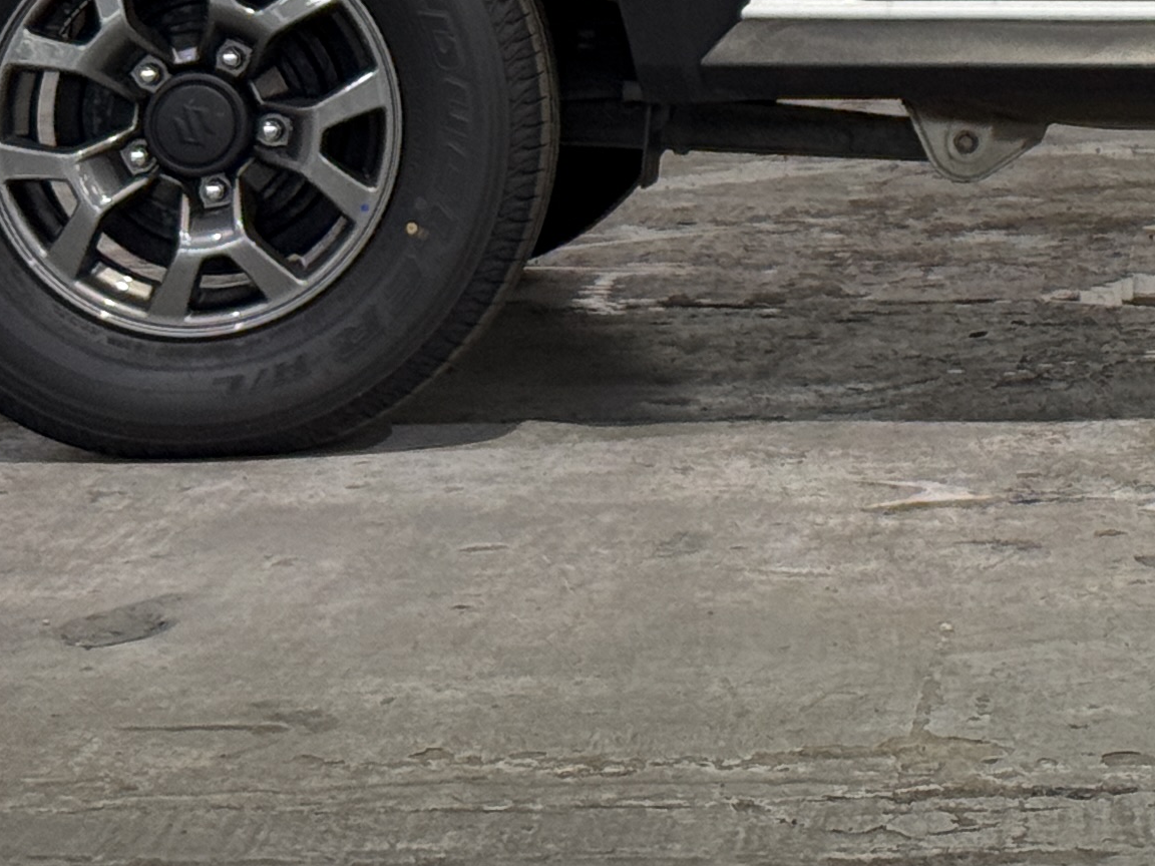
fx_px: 5606
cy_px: -384
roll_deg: +0.3
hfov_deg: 11.6
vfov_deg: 8.7
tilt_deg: -0.3
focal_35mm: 168
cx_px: 1322
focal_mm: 6.76
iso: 64
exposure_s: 1/60
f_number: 1.78
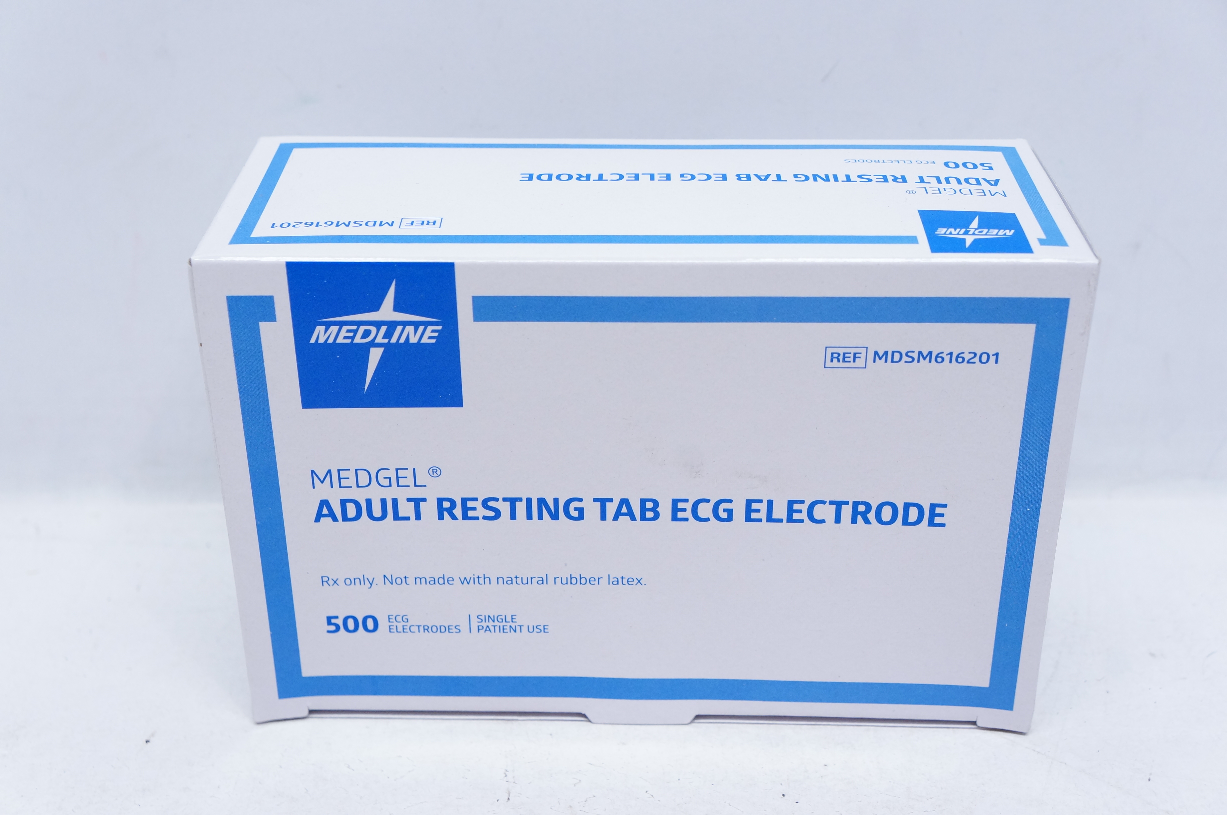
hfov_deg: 41.2
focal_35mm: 48
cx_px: 614
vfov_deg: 28.0
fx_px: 1634
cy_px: 408
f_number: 6.3
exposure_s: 1/50
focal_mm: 32
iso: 800
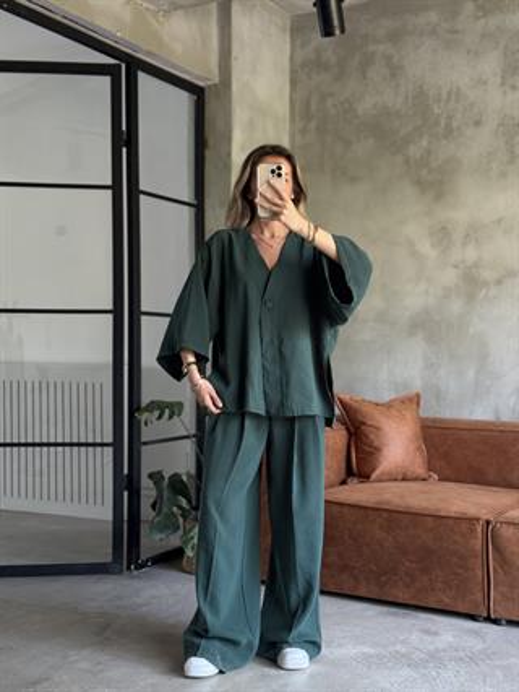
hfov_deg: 30.3
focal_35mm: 48
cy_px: 346
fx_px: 959
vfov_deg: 39.6
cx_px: 260
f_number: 1.78
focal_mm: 6.76
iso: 200
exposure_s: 1/60
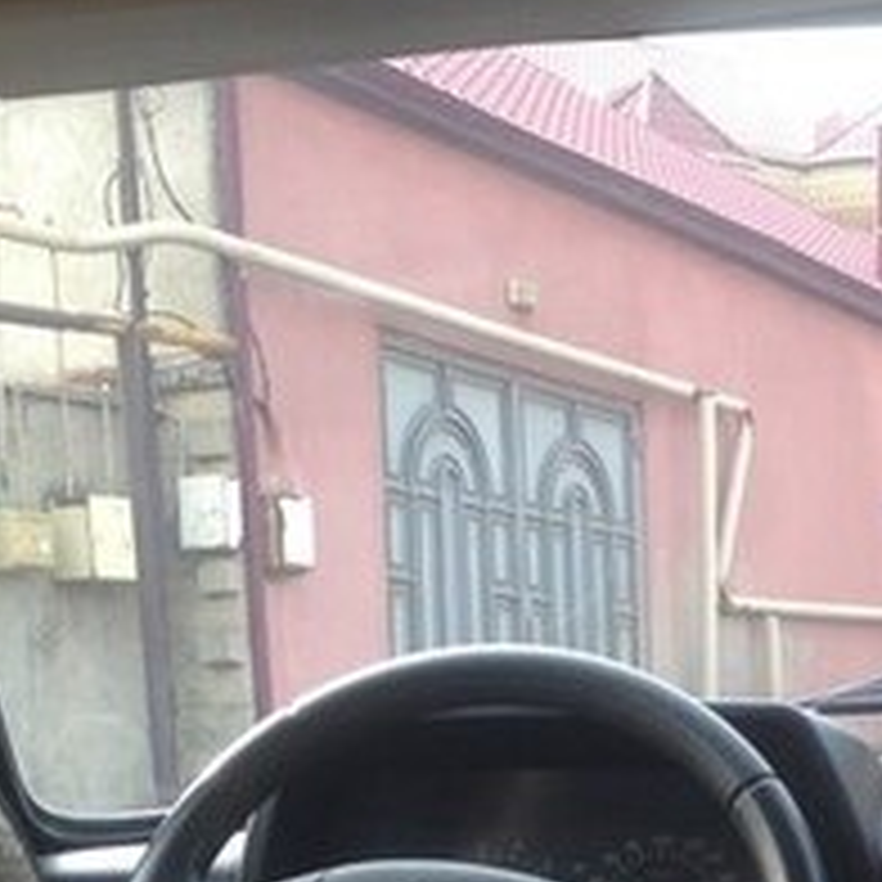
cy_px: 1051
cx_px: 945
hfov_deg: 17.2
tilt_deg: -3.3
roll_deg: -1.2
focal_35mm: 98
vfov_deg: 17.0
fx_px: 2825
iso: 50
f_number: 2.4
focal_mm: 4.12
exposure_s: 1/120
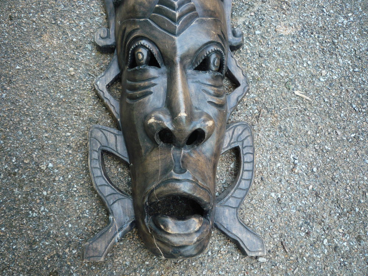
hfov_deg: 60.0
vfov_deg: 46.8
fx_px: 319
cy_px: 138
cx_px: 184
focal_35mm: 30
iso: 100
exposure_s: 1/40
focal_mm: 5.2
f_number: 3.3
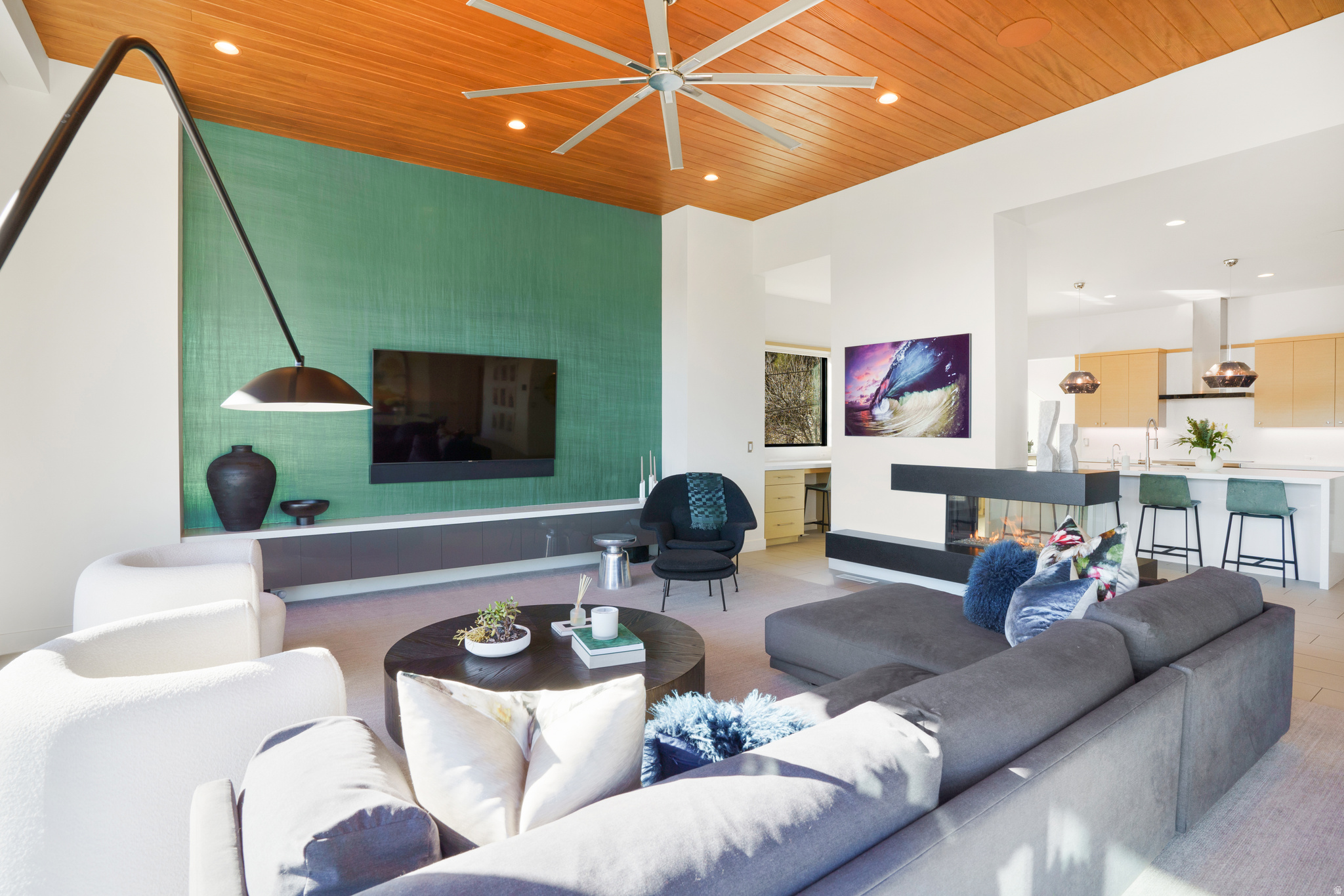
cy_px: 448
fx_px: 635
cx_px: 672
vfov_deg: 70.4
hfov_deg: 93.3
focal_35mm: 17
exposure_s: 1/20
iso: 250
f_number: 9
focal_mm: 17
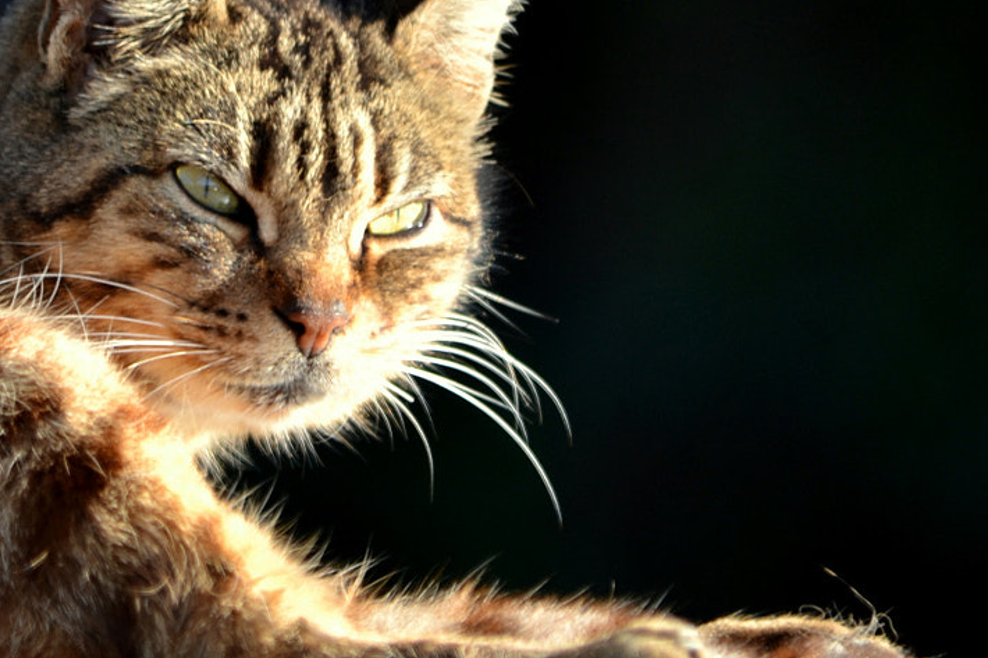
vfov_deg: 1.9
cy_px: 200
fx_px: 19480
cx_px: 177
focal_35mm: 710
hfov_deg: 2.9
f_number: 5.3
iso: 100
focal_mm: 210
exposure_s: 1/100
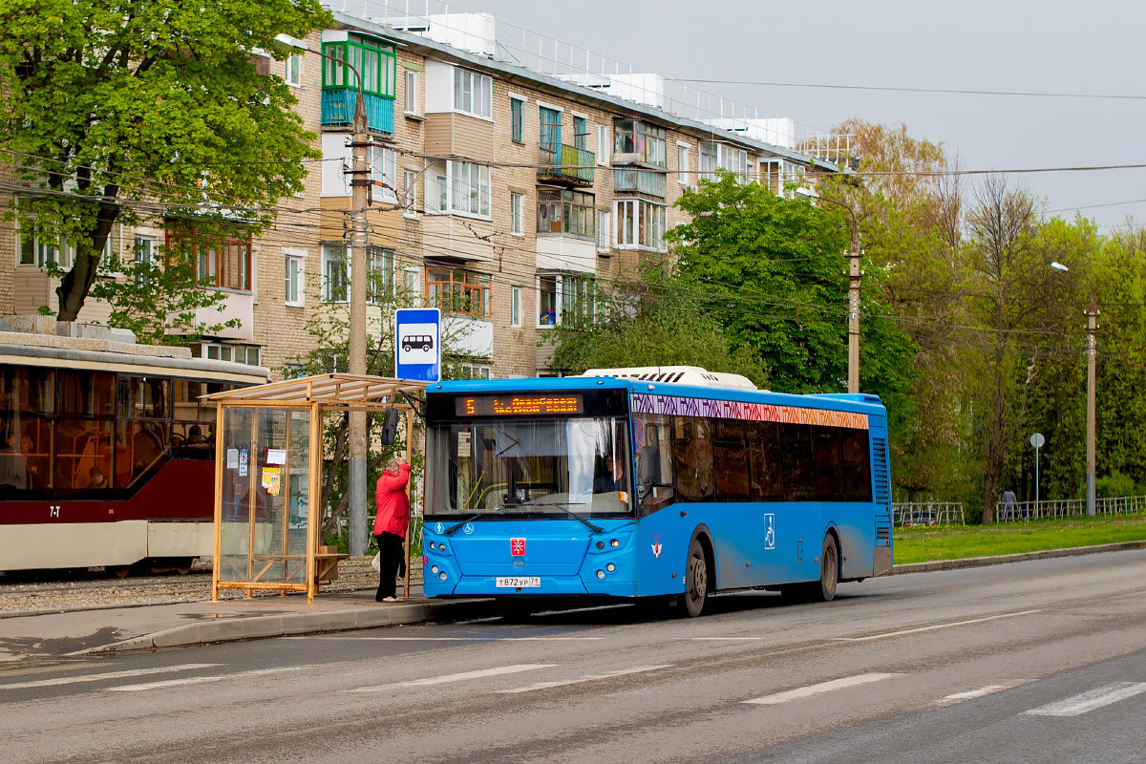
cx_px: 573
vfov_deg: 27.0
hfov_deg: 39.6
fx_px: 1592
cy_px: 382
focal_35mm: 50
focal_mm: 50
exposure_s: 1/640
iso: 200
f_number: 3.2
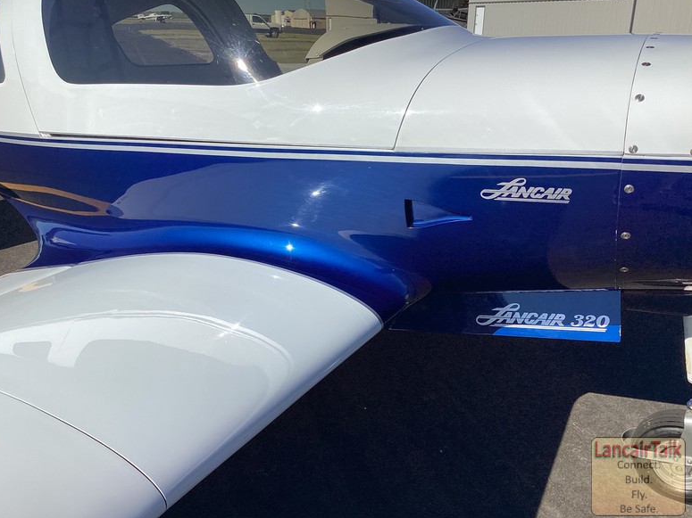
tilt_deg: -20.5
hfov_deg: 56.8
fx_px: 640
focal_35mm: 32
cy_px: 259
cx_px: 338
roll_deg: -2.0
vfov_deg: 44.1
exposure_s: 1/3021
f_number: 2.4
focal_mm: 3.3
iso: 25
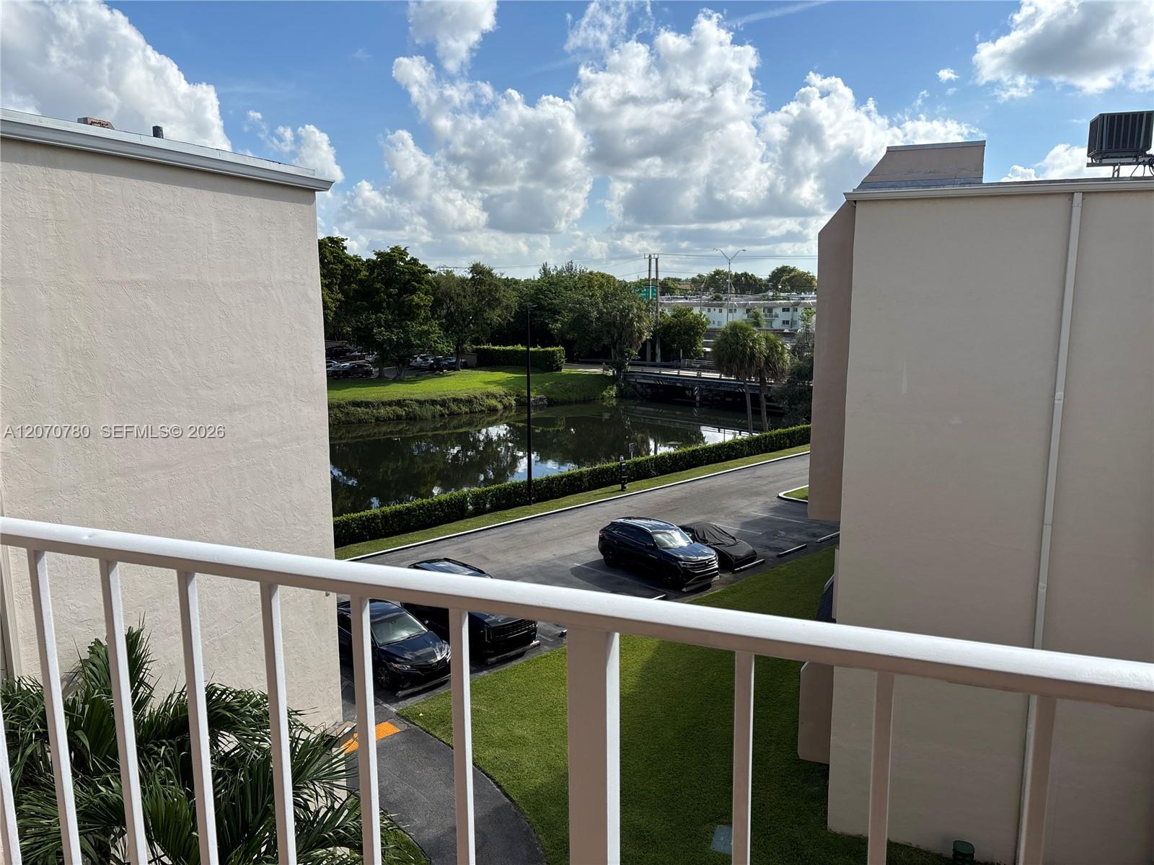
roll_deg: +1.4
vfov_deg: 53.1
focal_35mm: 26
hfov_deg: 67.3
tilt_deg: -9.6
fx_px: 867
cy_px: 432
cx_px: 577
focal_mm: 5.96
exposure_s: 1/4082
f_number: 1.6
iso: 50
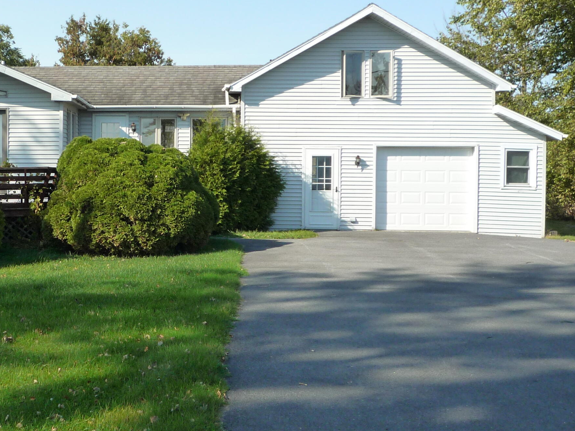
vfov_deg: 28.5
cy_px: 166
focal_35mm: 51
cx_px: 116
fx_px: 847
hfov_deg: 36.2
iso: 160
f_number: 4
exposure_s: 1/500
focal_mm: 5.3
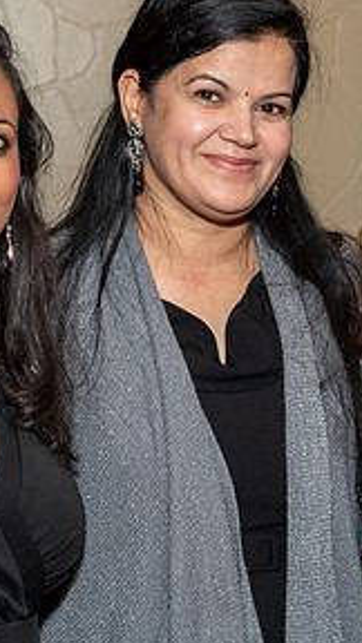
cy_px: 361
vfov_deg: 14.9
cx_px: 233
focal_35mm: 144
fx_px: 2457
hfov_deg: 8.4
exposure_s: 1/250
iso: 400
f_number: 5.6
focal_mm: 38
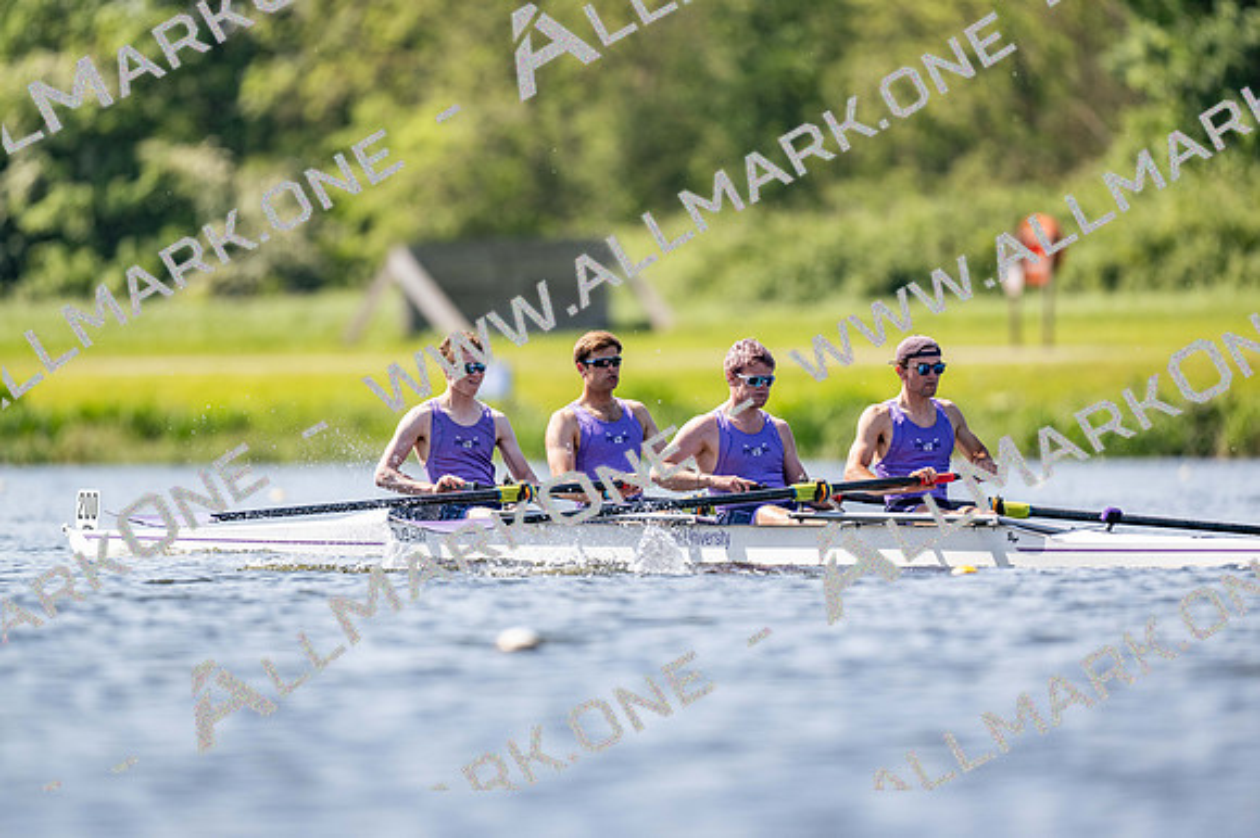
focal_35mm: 600
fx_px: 20992
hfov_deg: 3.4
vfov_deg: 2.3
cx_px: 630
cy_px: 419
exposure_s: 1/2500
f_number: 4
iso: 450
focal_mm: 600
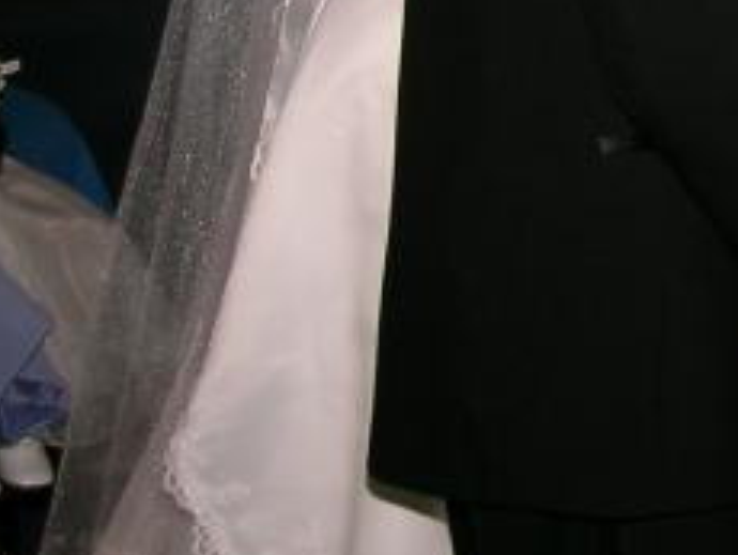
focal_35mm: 146
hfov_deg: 12.5
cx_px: 1251
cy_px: -205
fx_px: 3116
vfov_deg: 9.9
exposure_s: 1/60.1
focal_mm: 8.7
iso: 50
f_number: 4
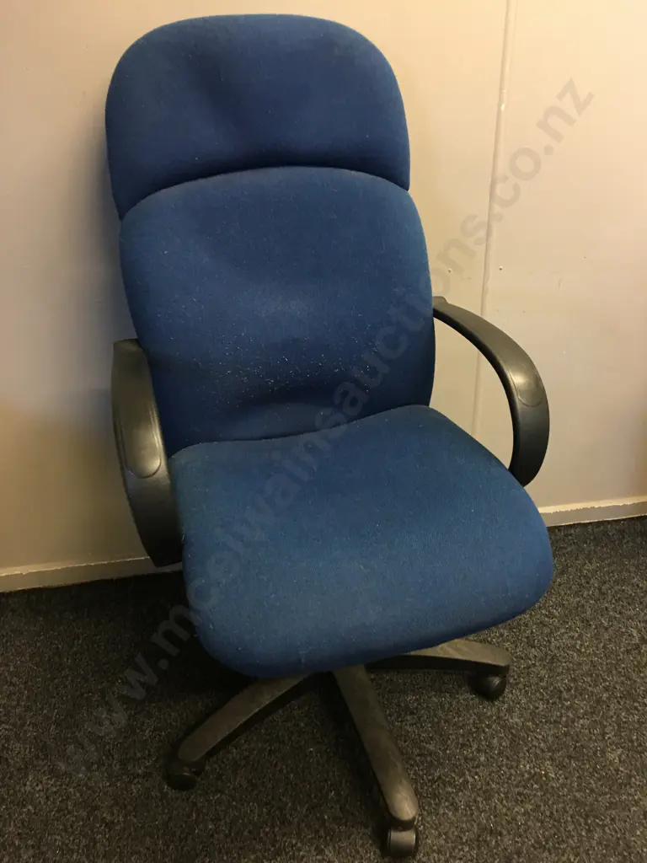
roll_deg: +0.7
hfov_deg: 48.2
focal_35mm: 29
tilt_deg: -29.5
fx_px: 723
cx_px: 324
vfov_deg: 61.7
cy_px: 432
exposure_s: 1/17
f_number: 2.2
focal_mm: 4.15
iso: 100
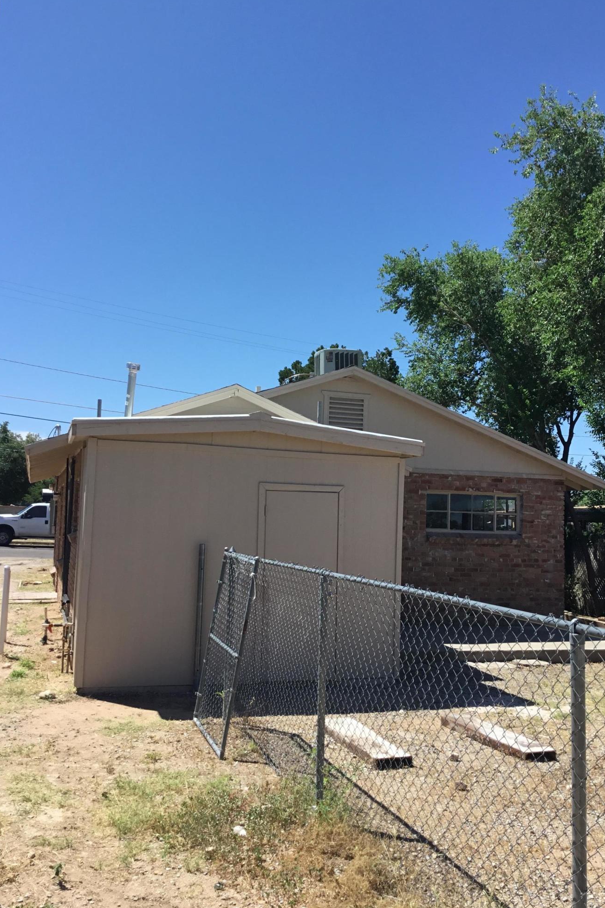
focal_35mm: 33
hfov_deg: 40.0
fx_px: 832
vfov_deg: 57.2
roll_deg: -2.6
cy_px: 452
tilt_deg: +3.6
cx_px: 324
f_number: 2.4
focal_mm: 3.3
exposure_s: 1/1181
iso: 25
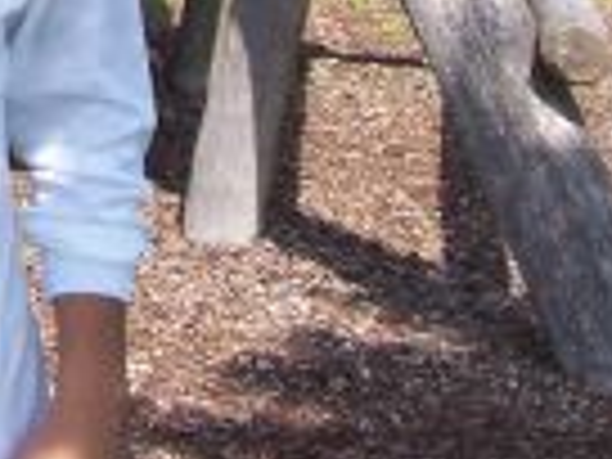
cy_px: -369
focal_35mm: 160
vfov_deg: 8.9
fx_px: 2829
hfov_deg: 12.0
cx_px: -153
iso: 80
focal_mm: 5.6
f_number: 5.1
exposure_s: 1/227
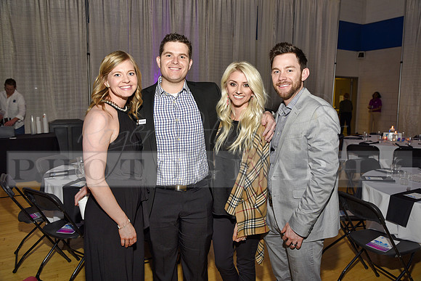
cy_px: 140
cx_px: 210
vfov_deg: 45.0
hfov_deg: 63.6
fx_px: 339
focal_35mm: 29
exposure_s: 1/60
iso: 200
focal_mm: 29
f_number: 5
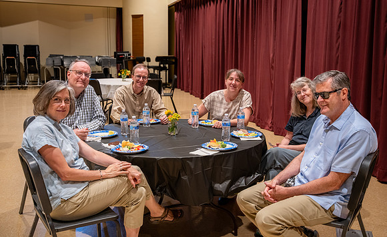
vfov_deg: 32.3
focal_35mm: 39
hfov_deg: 50.7
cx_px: 202
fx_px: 409
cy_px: 105
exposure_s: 1/160
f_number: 2.8
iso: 1000
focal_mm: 33.5
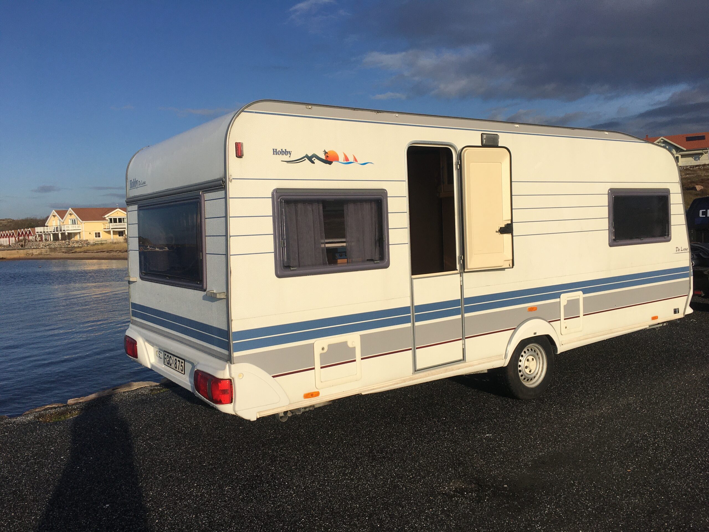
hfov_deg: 61.7
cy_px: 266
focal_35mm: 29
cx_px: 354
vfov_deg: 48.2
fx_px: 594
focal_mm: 4.15
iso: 25
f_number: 2.2
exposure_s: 1/3846
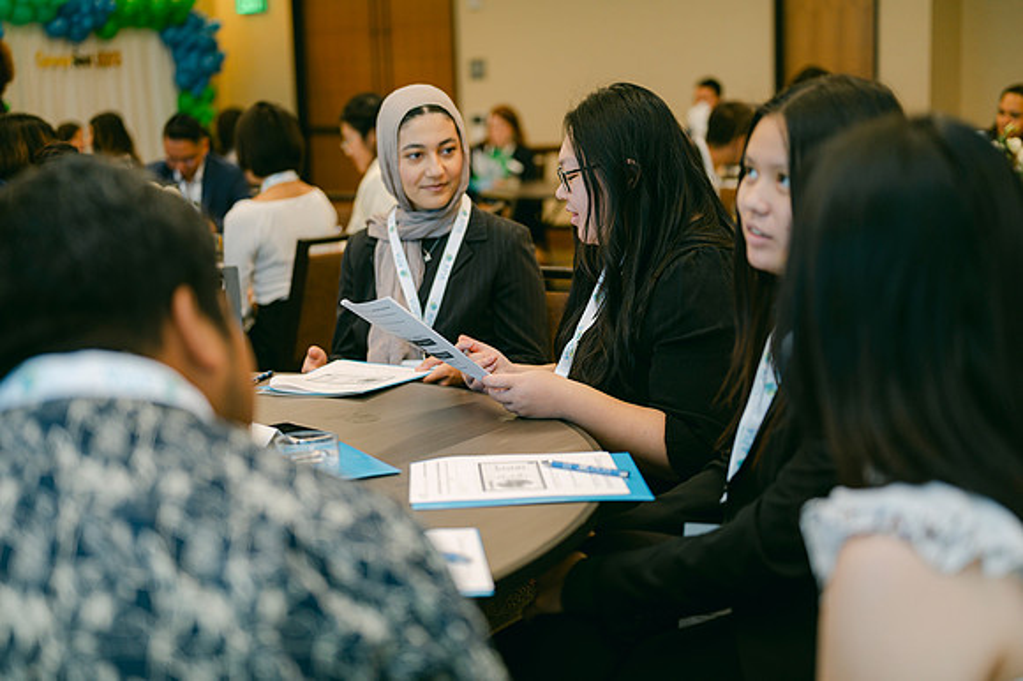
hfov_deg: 39.0
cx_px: 512
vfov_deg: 26.6
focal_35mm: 51
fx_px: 1443
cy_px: 340
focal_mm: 50
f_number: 2
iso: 500
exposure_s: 1/125
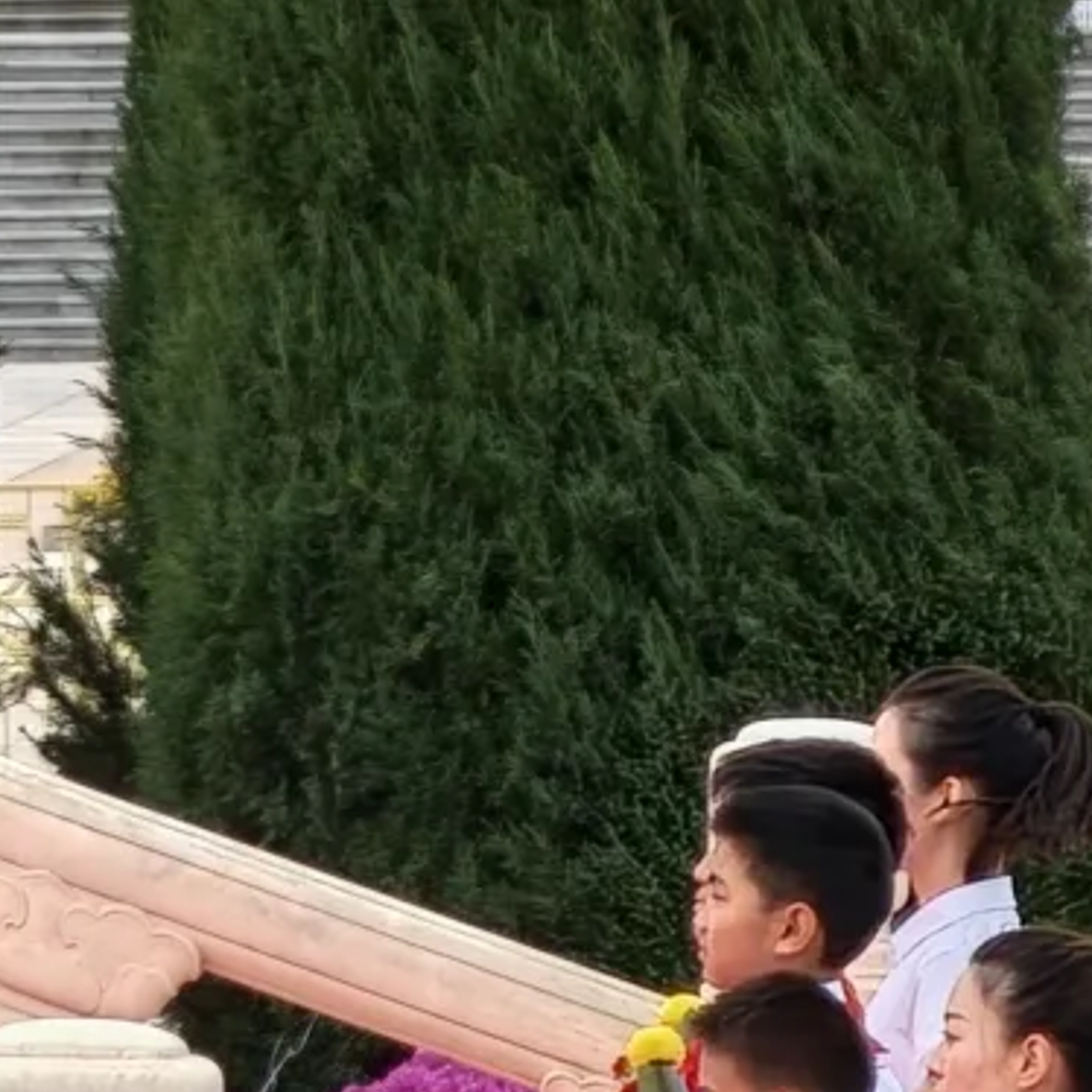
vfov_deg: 1.3
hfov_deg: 1.3
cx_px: 3098
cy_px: 899
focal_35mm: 1393
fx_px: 49717
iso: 200
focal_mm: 34.8
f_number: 3.5
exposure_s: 1/130
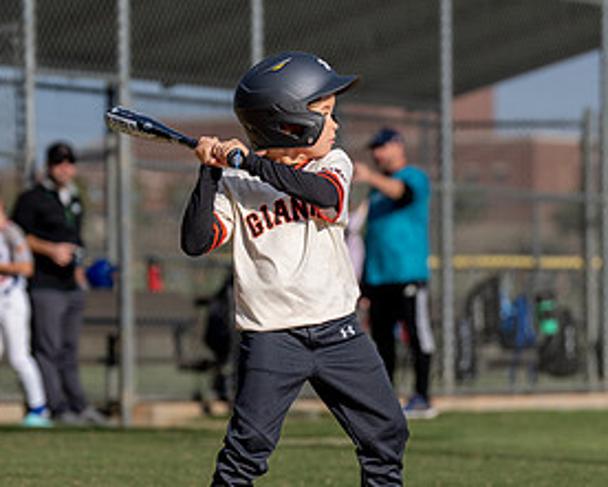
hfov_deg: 8.4
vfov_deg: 6.7
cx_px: 293
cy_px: 236
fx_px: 4140
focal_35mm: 230
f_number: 2.8
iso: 100
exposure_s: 1/2500
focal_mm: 108
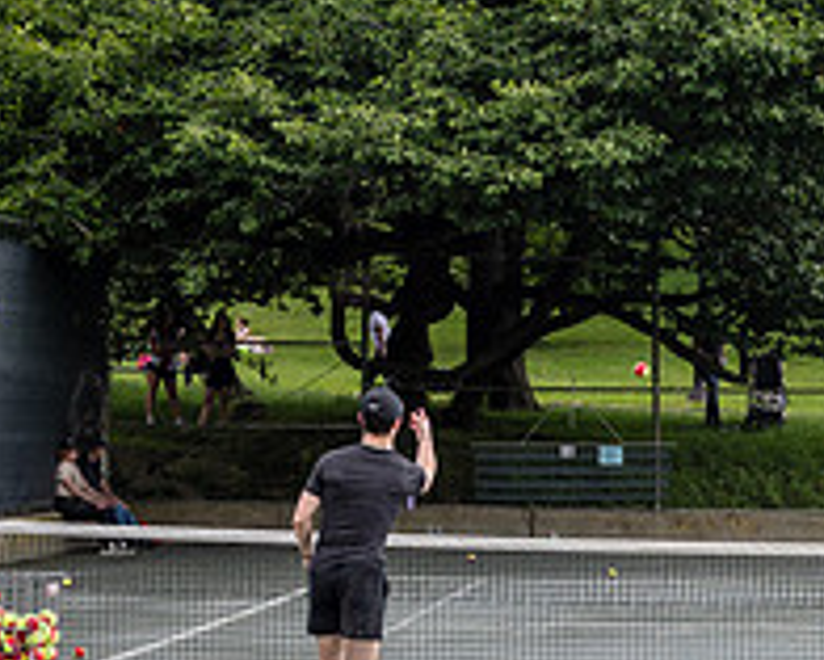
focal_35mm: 110
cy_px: 435
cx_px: 900
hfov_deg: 16.9
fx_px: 2684
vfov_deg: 14.0
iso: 250
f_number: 6.3
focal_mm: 38
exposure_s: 1/320
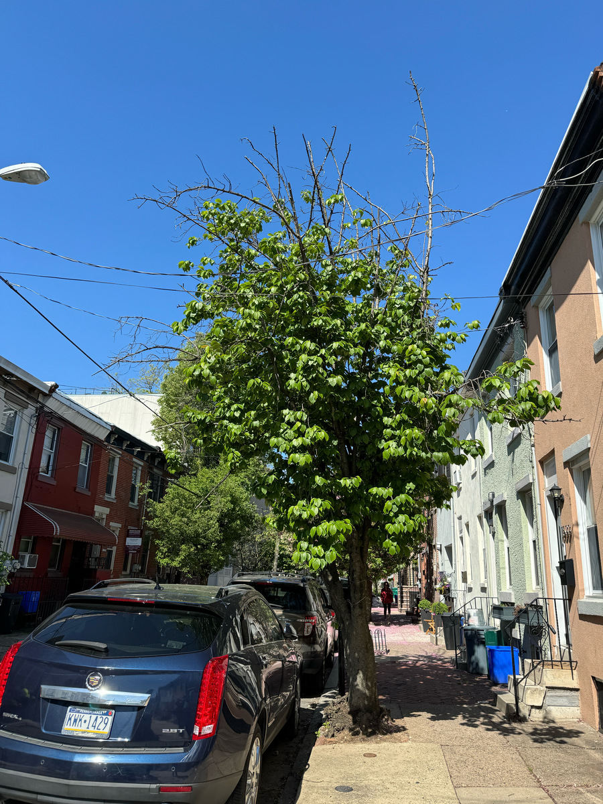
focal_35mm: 24
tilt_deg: +16.7
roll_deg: -2.3
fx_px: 557
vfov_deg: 71.6
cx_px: 302
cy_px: 402
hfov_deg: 56.8
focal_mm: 6.76
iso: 80
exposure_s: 1/2833
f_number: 1.78
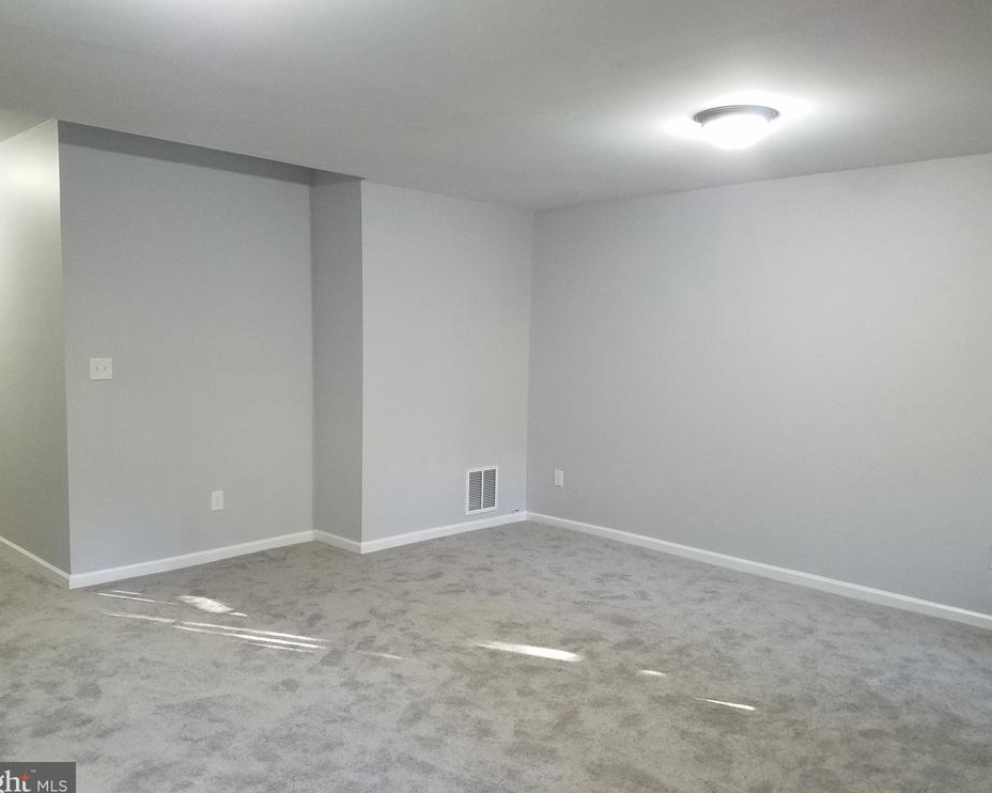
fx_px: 822
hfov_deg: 62.2
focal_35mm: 28
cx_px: 490
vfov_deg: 51.5
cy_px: 395
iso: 200
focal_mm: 4.2
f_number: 1.7
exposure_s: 1/24
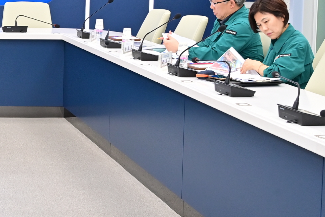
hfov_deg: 20.9
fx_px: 822
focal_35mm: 91
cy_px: 14
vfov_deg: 14.8
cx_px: -59
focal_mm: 34
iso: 2000
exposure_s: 1/250
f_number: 5
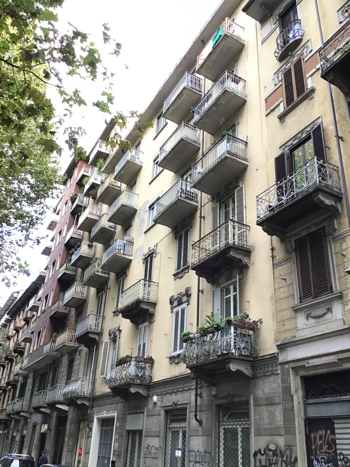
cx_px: 175
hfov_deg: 45.4
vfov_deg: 58.4
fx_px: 418
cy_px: 234
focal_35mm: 31
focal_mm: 3.3
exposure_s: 1/33
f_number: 2.4
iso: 25
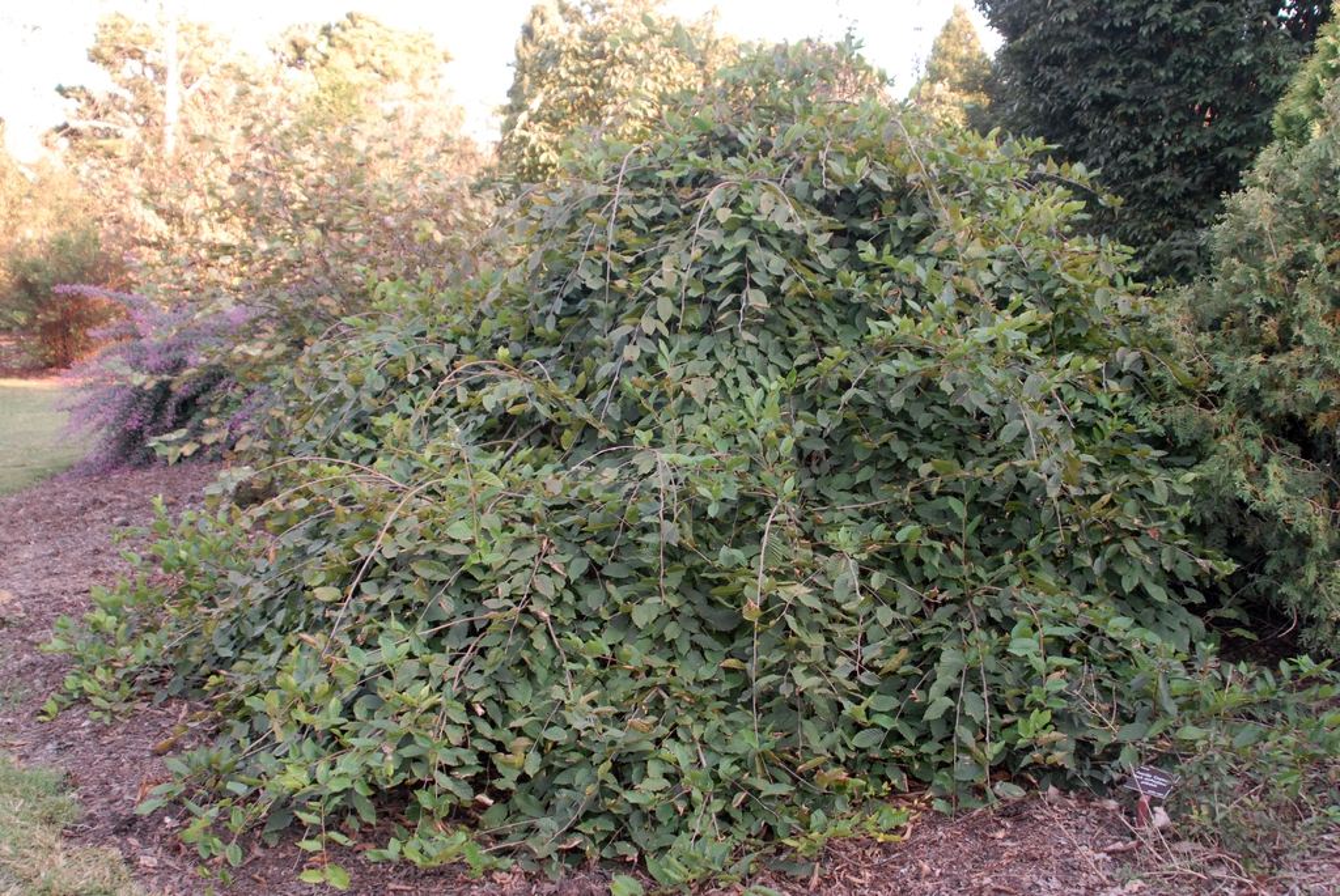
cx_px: 670
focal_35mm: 42
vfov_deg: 32.0
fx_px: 1565
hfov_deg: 46.4
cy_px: 448
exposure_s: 1/100
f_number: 5
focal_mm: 28
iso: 400
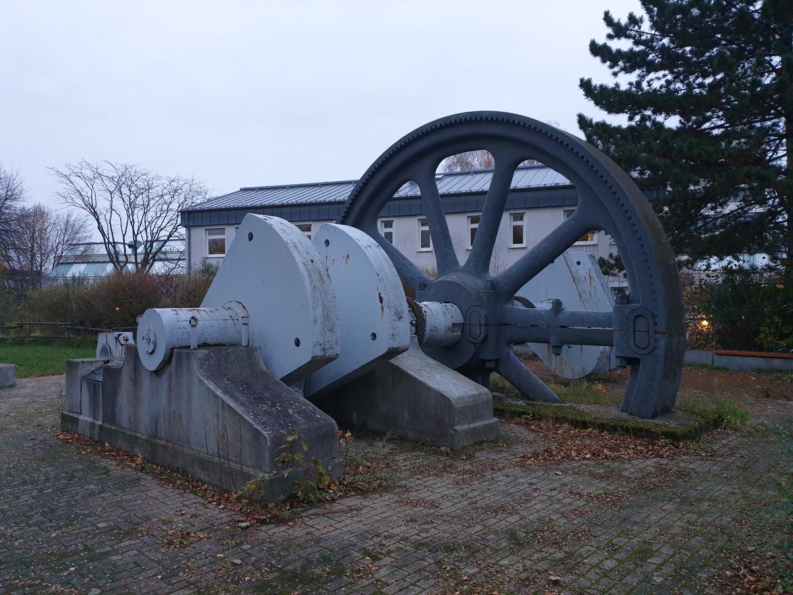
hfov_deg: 67.3
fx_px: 596
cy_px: 298
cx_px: 396
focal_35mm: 26
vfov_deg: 53.1
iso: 320
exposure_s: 1/33
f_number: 1.5
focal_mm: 4.3
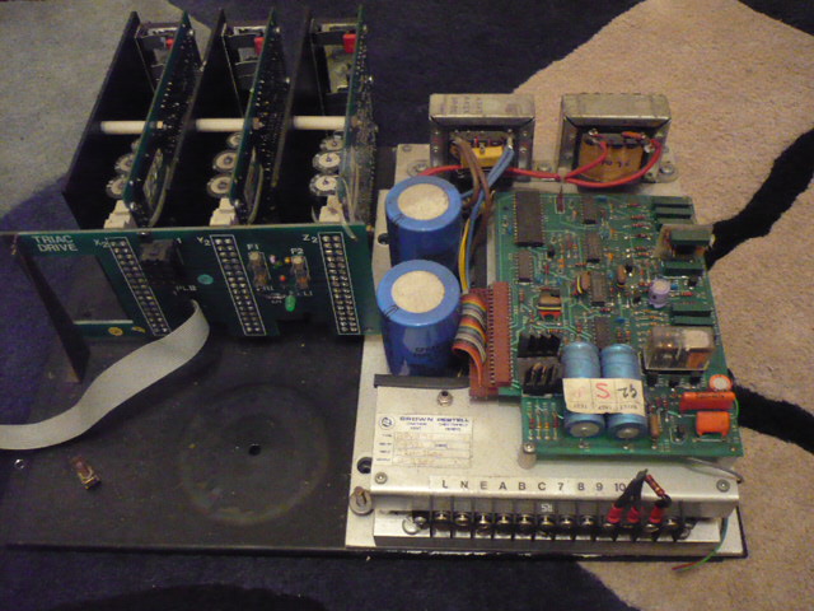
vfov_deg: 40.7
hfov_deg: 52.6
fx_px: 823
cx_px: 407
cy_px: 306
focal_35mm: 35
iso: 800
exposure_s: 1/5
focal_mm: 5.8
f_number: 2.8
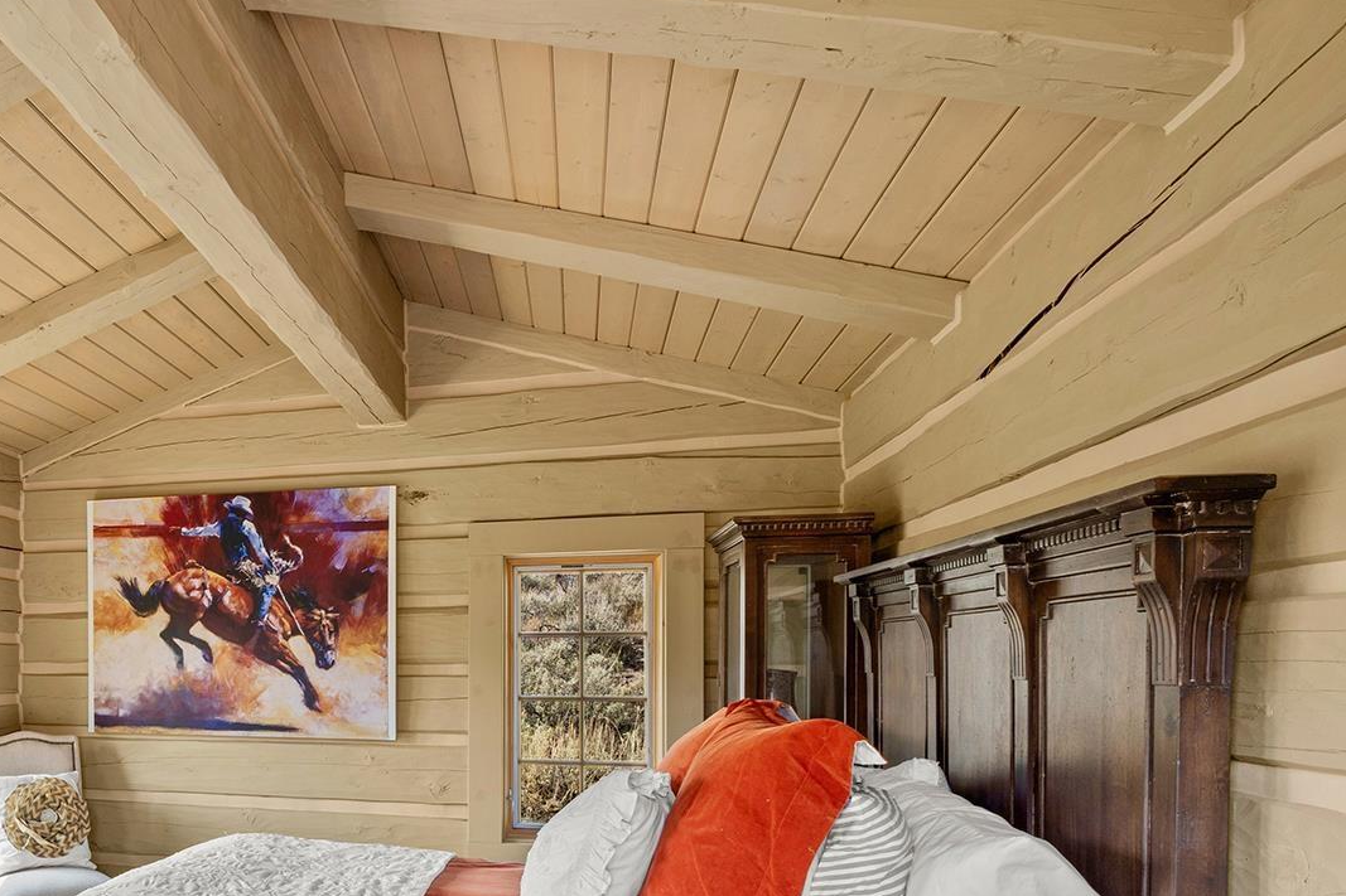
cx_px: 223
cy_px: 646
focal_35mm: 28
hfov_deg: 59.6
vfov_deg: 45.7
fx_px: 1031
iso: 200
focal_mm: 10.9
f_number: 9
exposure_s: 1/8
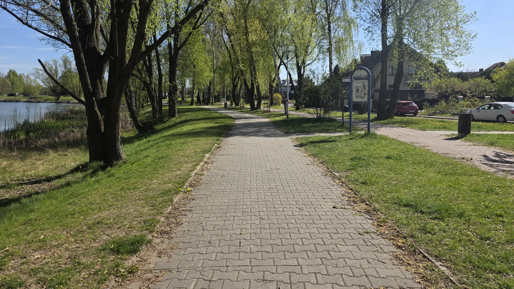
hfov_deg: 71.9
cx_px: 254
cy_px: 110
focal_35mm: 26
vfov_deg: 44.1
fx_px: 354
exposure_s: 1/4889
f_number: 1.7
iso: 80
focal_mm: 6.3
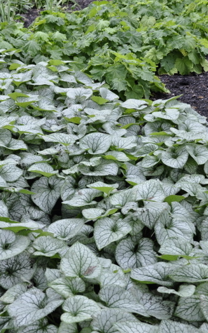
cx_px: 80
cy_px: 165
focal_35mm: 70
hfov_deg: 18.6
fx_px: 636
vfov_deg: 29.4
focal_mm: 30
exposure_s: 1/125
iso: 280
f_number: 5.6
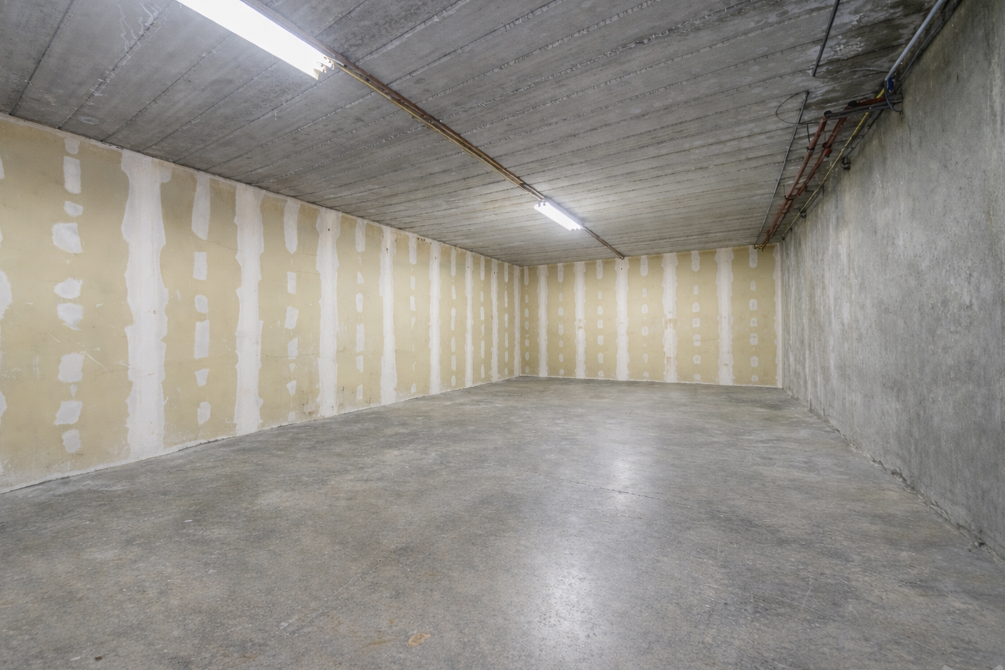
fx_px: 391
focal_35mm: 14
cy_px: 338
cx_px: 447
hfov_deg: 103.8
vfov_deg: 81.2
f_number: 4
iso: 800
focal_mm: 12
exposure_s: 1/30
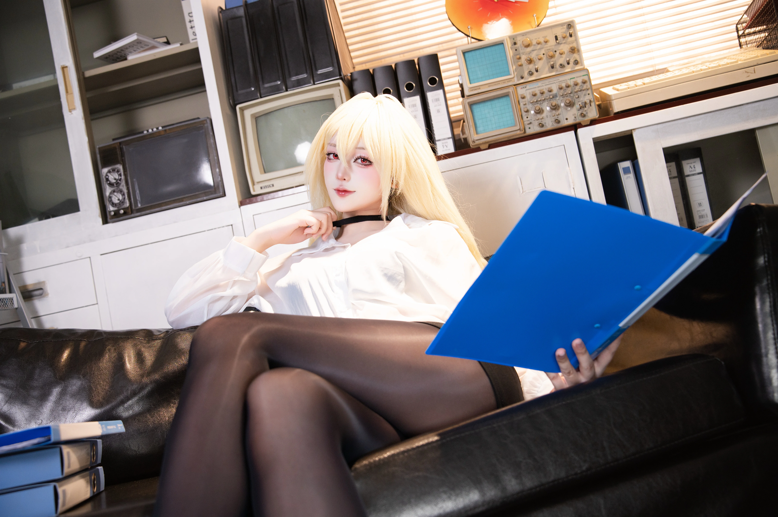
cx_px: 389
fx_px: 734
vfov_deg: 38.8
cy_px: 258
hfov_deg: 55.8
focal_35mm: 34
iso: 640
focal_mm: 34
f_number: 4
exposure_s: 1/200
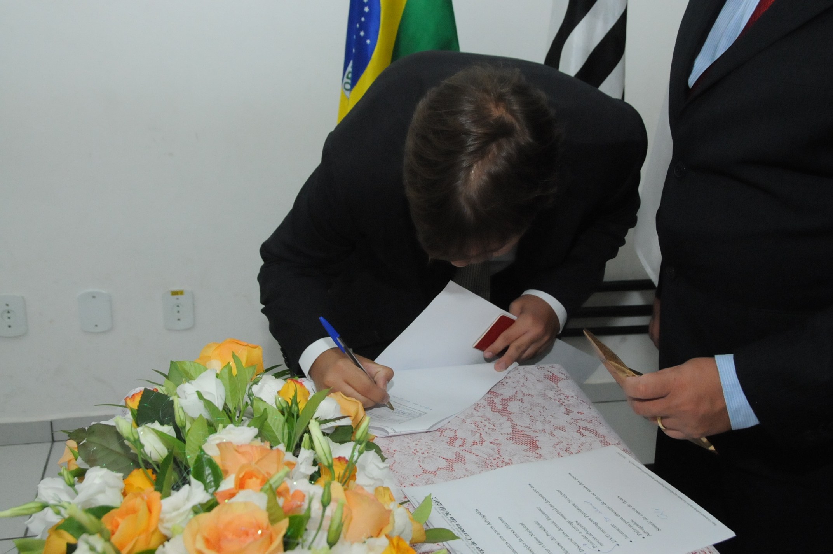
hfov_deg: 49.6
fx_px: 901
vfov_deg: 34.1
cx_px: 416
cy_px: 277
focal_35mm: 39
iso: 3200
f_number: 7.1
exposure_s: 1/250
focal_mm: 26
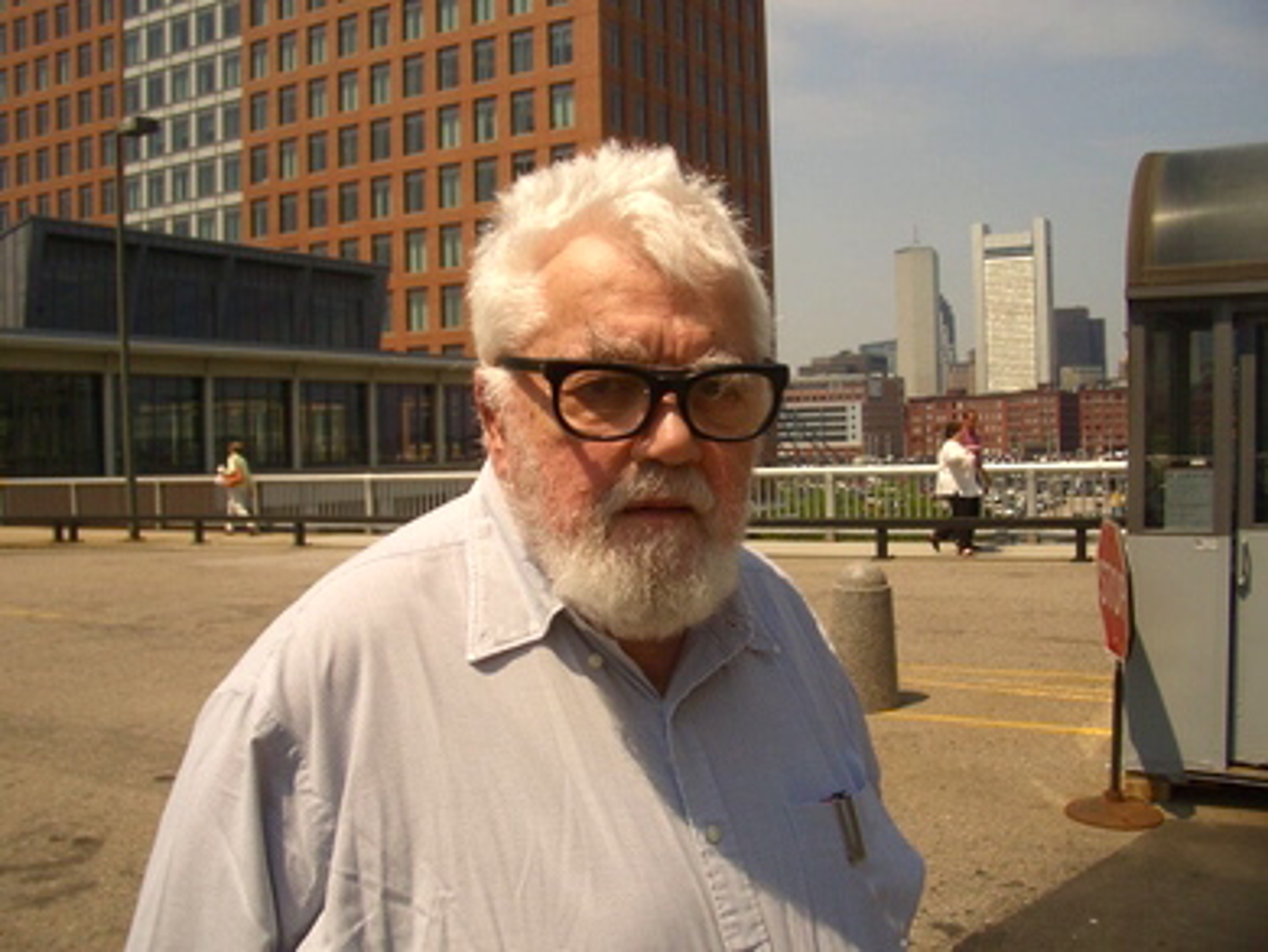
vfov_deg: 40.7
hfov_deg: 52.6
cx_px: 634
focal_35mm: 35
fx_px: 1283
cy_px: 476
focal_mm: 5.8
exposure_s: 1/640
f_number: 4.3
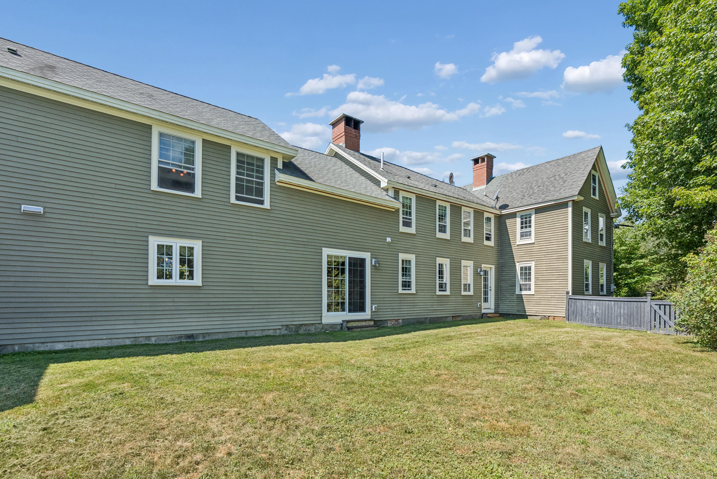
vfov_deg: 73.8
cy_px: 240
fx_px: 319
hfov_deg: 96.7
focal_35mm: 16
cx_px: 358
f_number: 7.1
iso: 640
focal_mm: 16
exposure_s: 1/1250
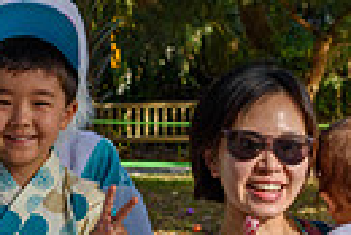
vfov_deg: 7.3
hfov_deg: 10.9
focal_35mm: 187
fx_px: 1825
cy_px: 344
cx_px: 14
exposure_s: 1/250
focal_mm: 28
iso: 220
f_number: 8
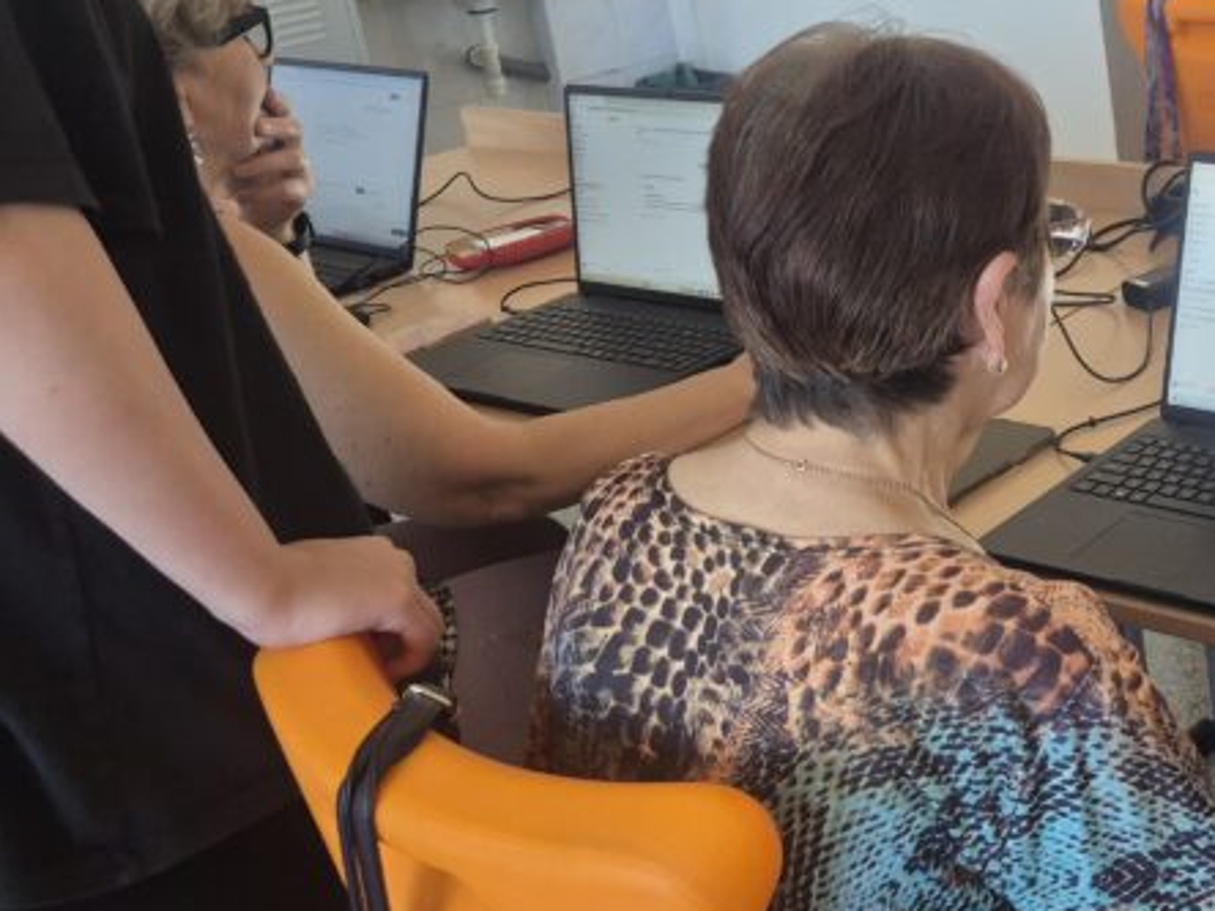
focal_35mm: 53
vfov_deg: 27.3
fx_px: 1860
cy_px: 285
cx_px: 1311
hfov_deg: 32.2
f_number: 1.8
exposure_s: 1/100
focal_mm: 5.4
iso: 200
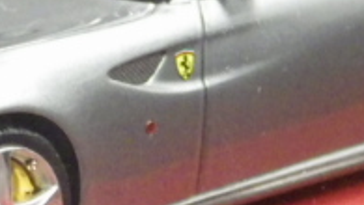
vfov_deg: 3.9
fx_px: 3004
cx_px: 86
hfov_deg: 6.9
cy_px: 93
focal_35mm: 311
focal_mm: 15.6
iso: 1600
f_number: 4.4
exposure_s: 1/30
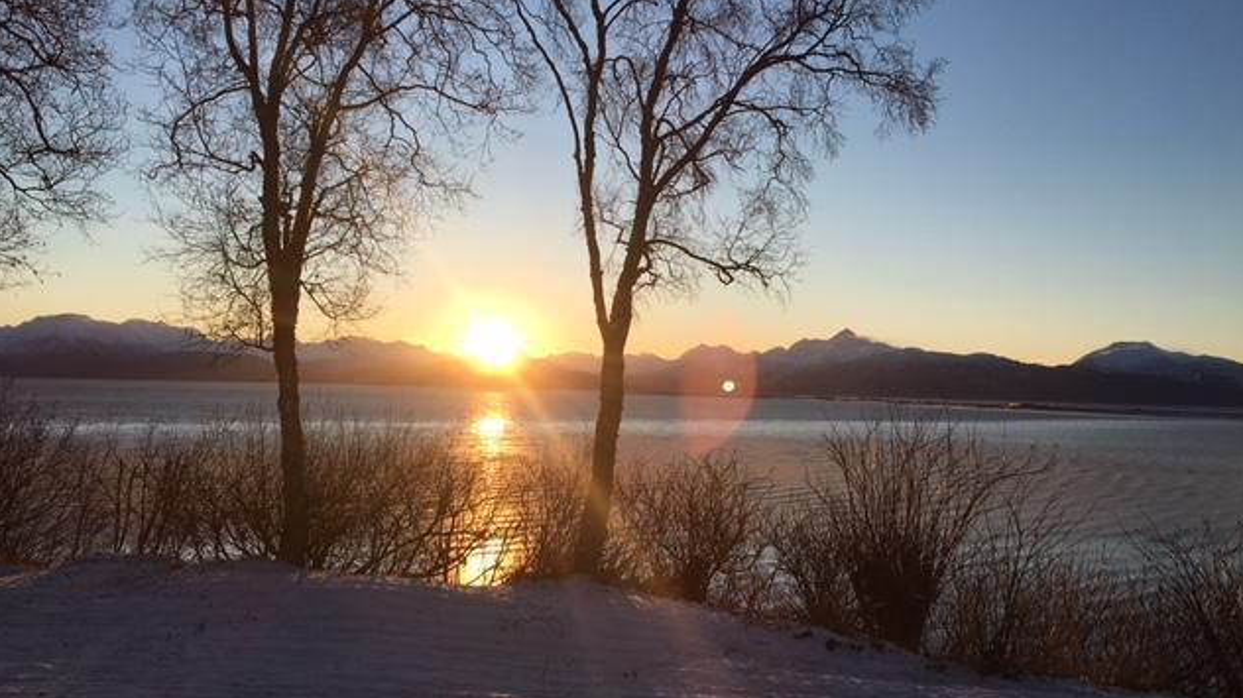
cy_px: 372
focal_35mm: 32
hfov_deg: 61.0
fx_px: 1054
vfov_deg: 36.6
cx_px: 622
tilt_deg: +1.6
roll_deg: -1.3
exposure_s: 1/1166
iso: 25
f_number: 2.2
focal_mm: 4.15
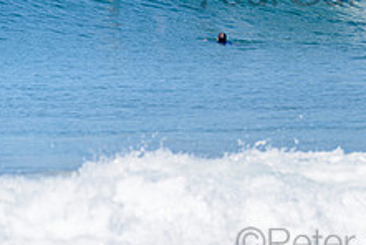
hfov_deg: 1.6
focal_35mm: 1311
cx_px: 364
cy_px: -32
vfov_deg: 1.1
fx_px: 13346
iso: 140
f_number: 5.6
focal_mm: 500
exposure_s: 1/2000
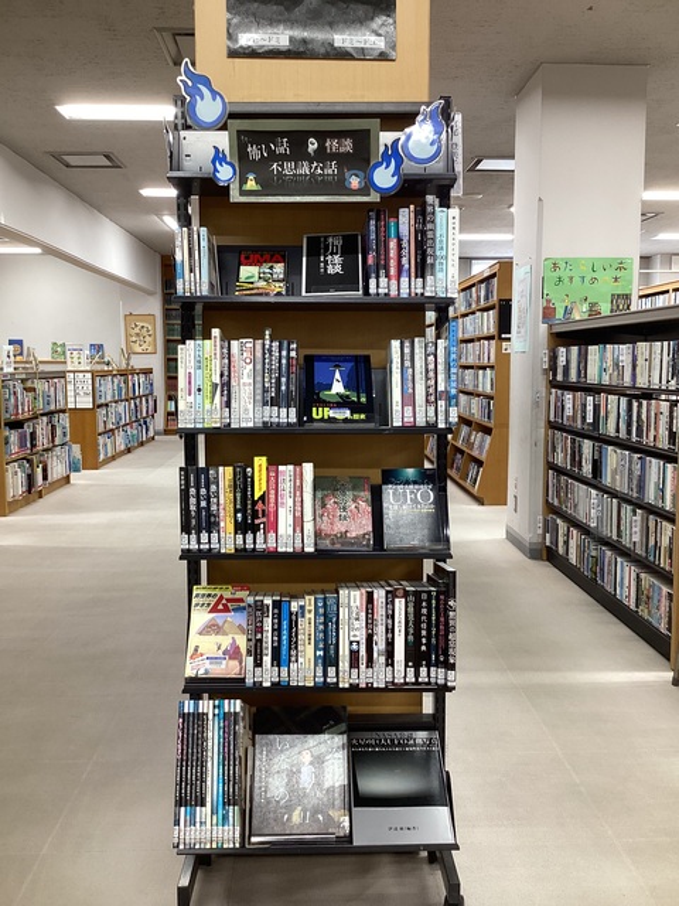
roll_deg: -0.9
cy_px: 453
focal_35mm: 31
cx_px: 340
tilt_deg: -7.0
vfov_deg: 58.4
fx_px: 811
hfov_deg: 45.4
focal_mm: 3.3
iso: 100
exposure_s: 1/50
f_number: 2.4
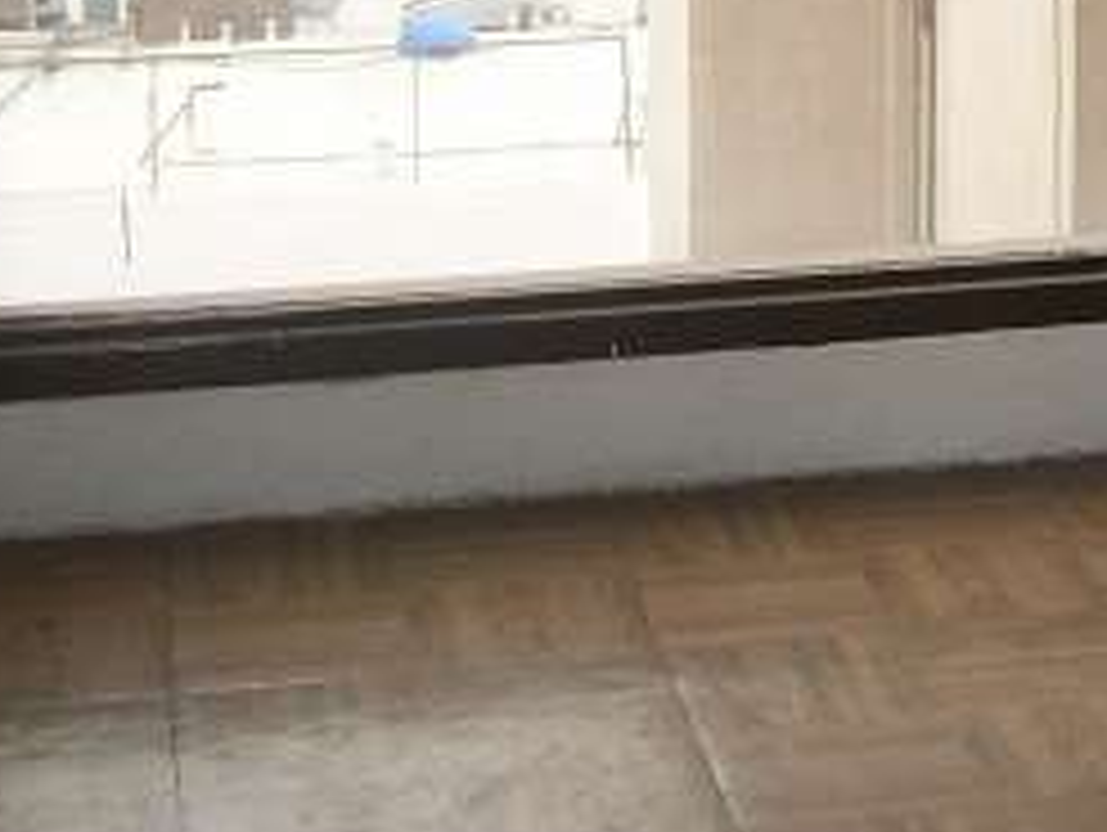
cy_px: -193
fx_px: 3329
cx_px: 1584
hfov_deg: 17.3
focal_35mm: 104
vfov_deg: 13.8
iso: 80
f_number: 2.9
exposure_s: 1/100
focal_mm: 5.7
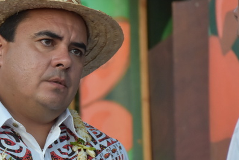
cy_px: 127
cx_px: 7
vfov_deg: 5.0
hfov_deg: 7.5
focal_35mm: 273
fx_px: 1812
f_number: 8
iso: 1250
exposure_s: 1/250
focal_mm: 90
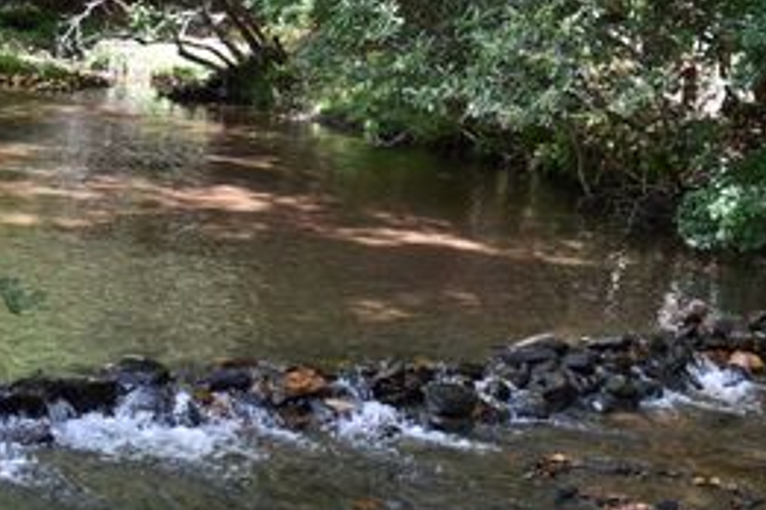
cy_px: 330
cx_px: 584
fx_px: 1957
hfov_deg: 21.9
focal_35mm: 92
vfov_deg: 14.8
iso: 560
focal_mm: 32
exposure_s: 1/250
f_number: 4.5
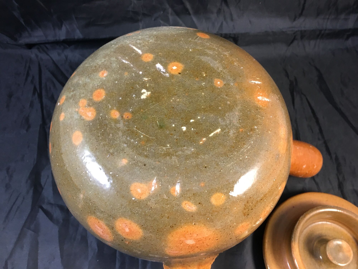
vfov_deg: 48.2
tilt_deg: -61.4
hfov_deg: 61.7
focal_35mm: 29
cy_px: 134
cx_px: 179
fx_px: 300
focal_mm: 4.15
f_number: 2.2
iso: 64
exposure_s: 1/17
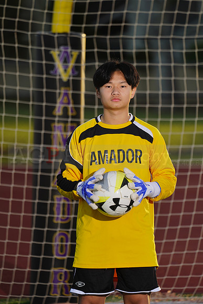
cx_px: 102
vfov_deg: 5.2
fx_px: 3381
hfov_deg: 3.4
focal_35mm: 400
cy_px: 152
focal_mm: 400
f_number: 7.1
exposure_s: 1/200
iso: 100
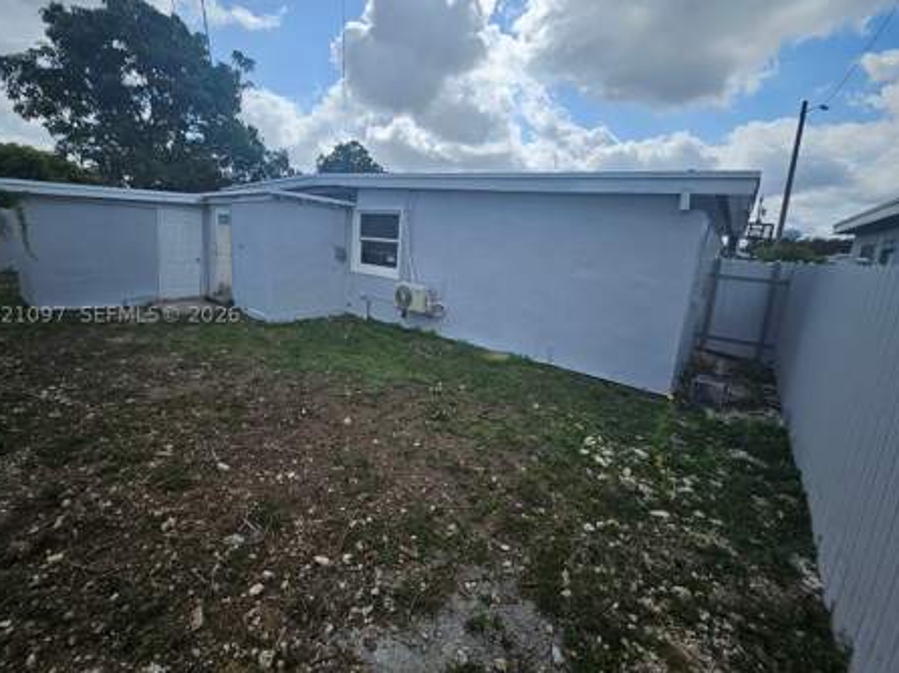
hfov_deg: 102.0
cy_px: 314
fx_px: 363
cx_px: 425
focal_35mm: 14
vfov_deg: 85.5
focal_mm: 1.7
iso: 32
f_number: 2.2
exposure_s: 1/1761
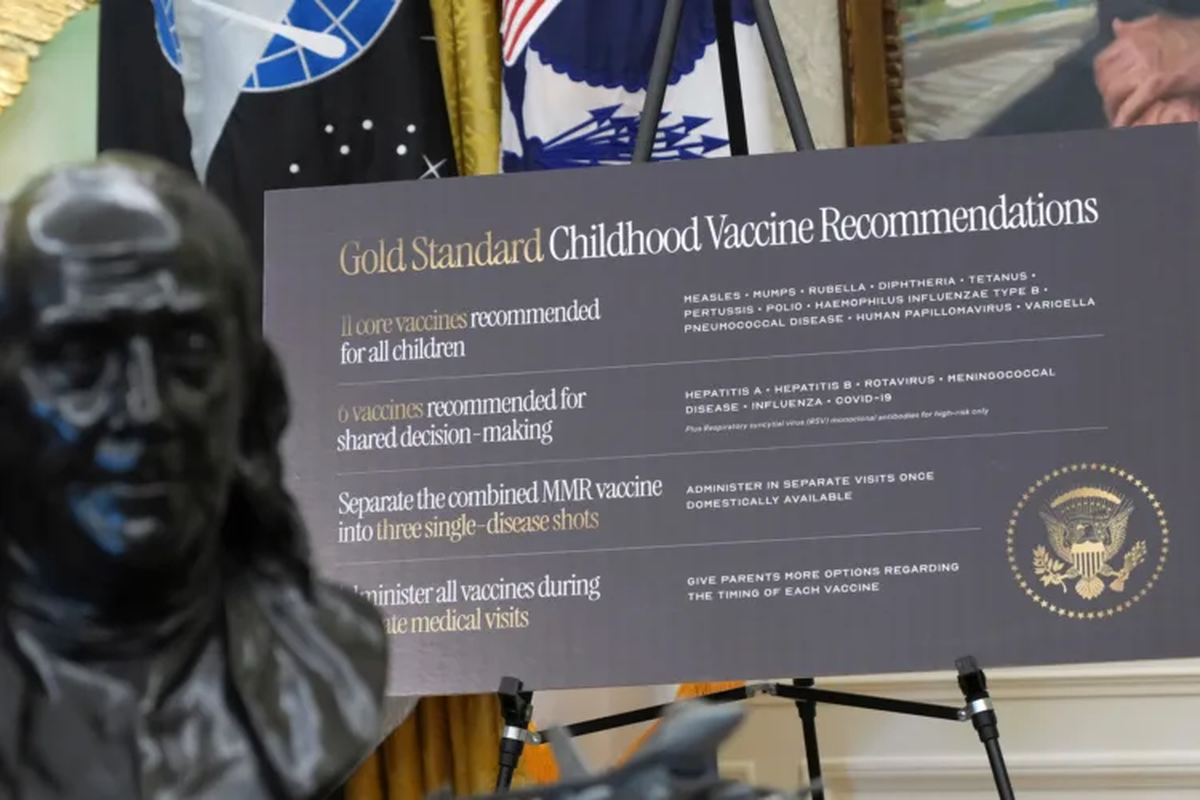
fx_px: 3500
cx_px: 600
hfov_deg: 19.5
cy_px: 400
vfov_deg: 13.0
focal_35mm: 105
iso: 5000
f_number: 3.5
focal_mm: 70
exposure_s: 1/250
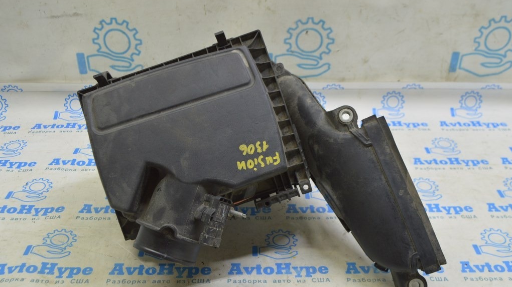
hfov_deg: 49.4
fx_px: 556
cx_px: 257
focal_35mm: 41
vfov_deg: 28.9
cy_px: 163
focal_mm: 26
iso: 400
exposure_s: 1/20
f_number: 5.6
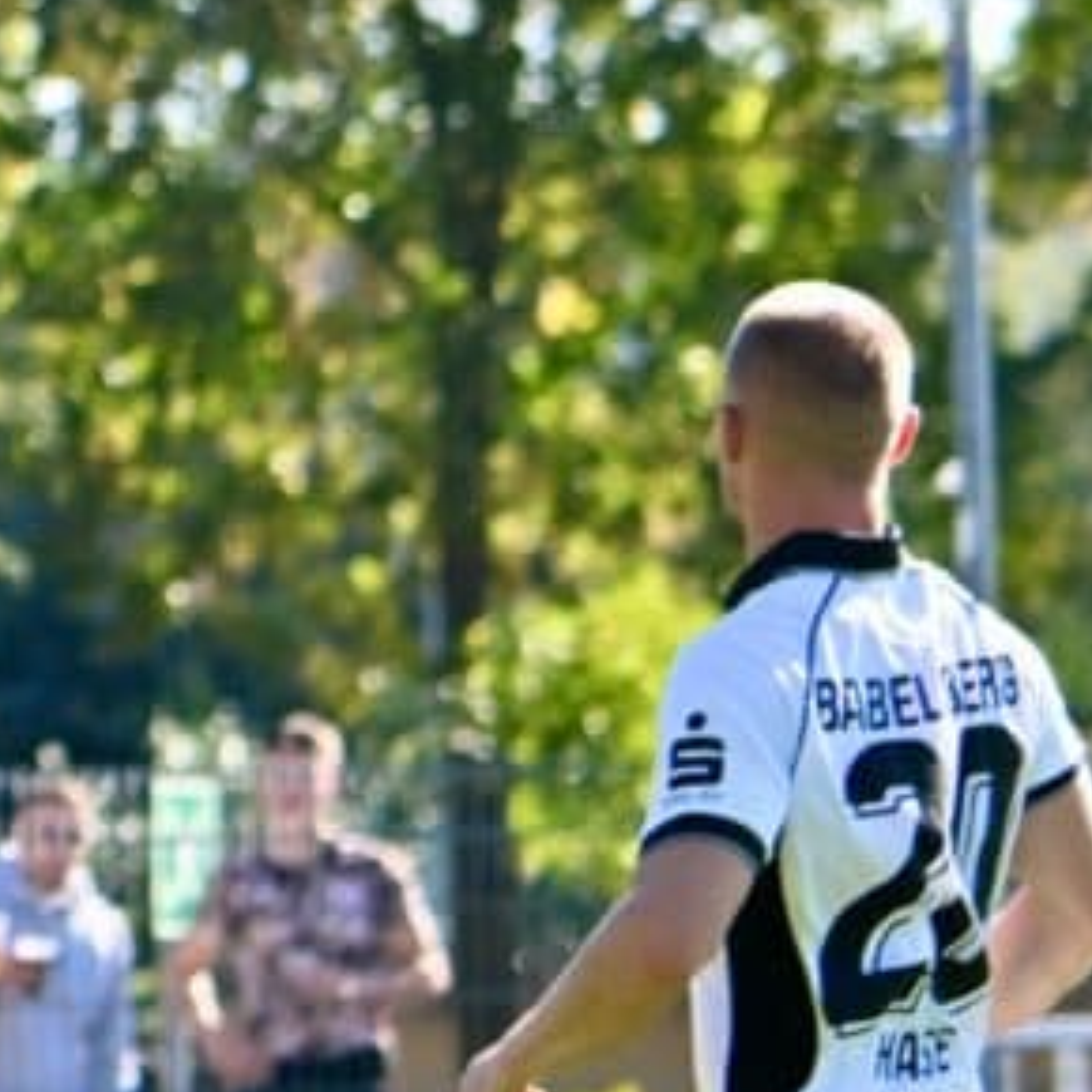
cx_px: -2395
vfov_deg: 1.9
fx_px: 32121
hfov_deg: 1.9
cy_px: 141
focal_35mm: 900
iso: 450
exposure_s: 1/1600
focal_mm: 150
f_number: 5
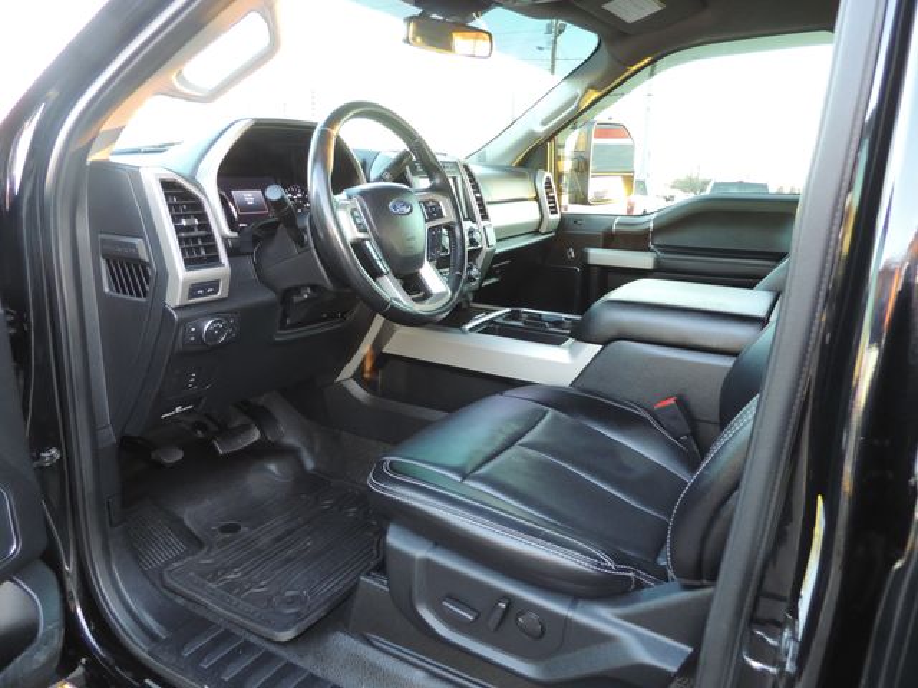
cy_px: 344
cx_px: 459
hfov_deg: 71.6
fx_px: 636
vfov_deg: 56.8
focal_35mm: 24
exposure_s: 1/15
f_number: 3
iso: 400
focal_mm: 4.3
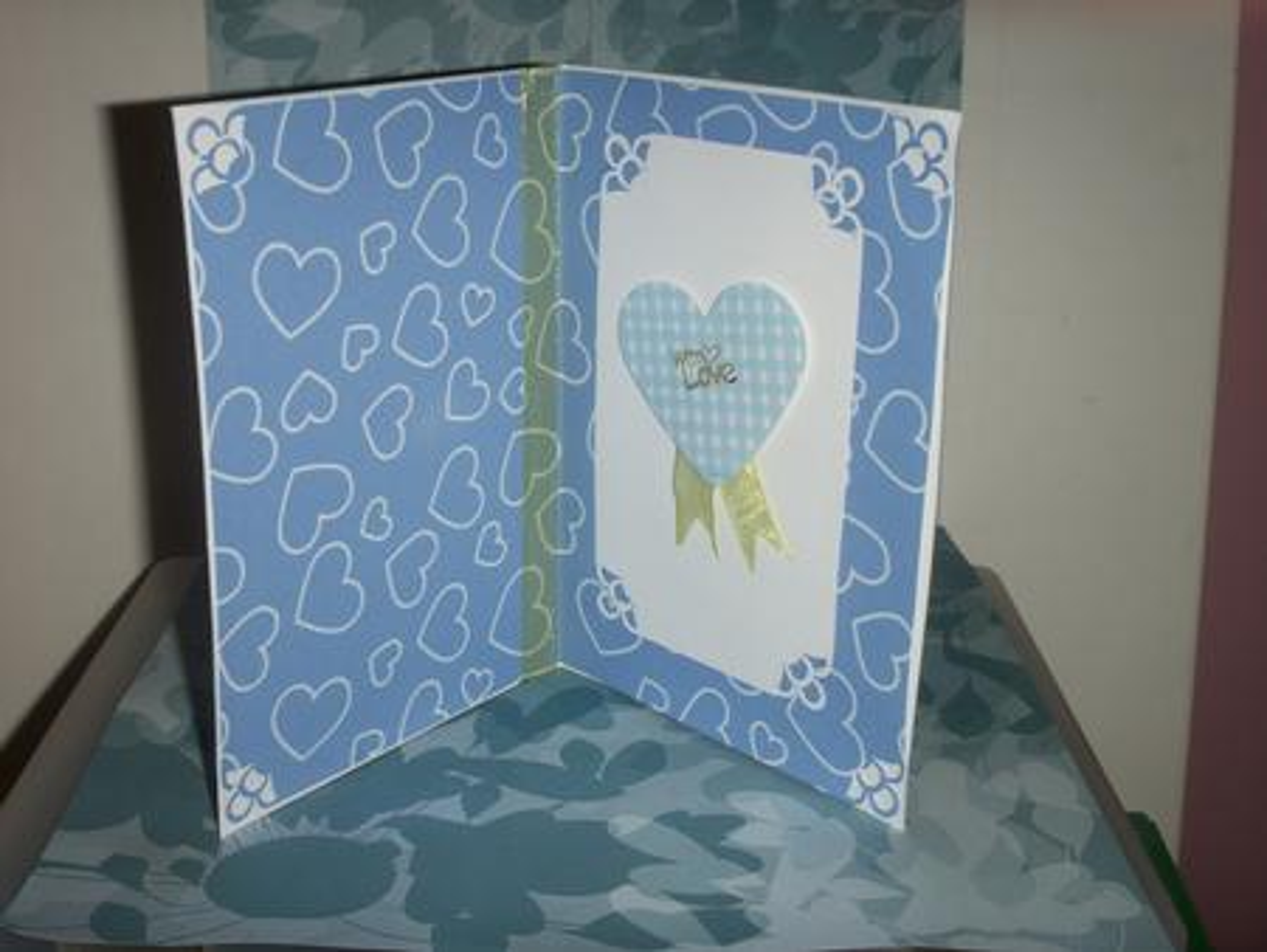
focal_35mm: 41
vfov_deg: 35.2
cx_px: 634
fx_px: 1501
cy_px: 476
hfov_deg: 45.8
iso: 50
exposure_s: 1/40
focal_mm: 8.7
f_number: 7.1
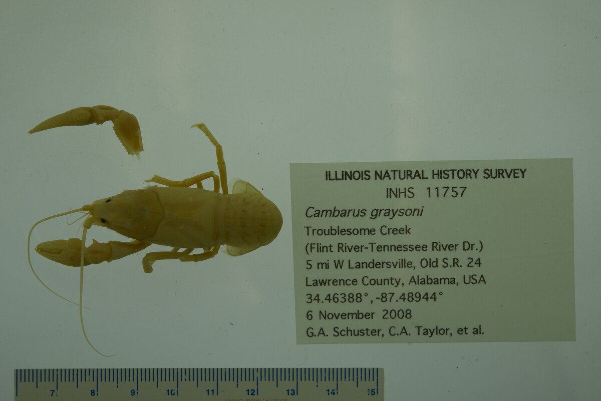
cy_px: 200
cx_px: 300
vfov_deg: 22.6
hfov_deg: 33.4
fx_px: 1002
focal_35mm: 60
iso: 100
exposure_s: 1/160
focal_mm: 60
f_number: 10
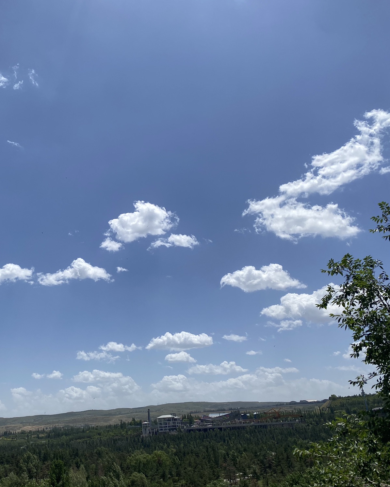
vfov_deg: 52.9
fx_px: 491
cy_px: 243
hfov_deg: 41.8
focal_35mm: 34
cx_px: 89
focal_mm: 4.25
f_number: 1.8
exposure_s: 1/5747
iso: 32
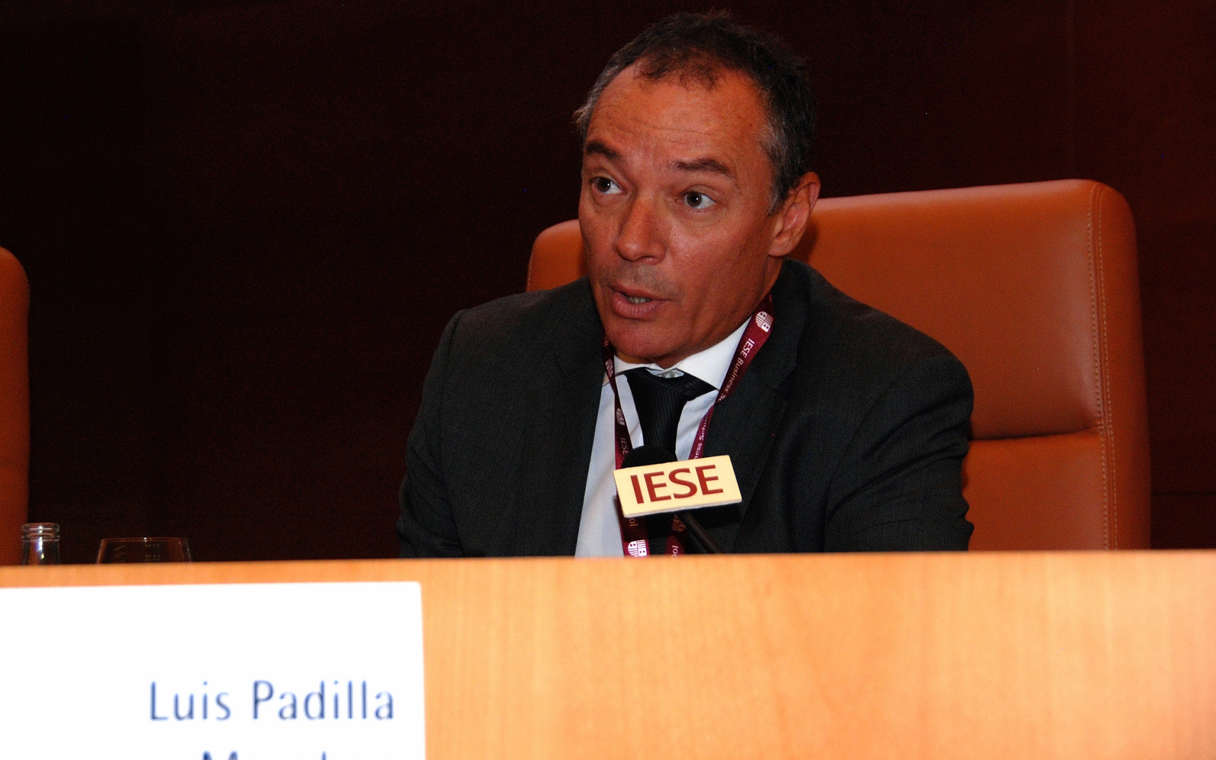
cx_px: 606
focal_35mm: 89
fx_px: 2949
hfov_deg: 23.3
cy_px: 396
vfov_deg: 14.7
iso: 400
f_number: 5
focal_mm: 58
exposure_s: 1/100
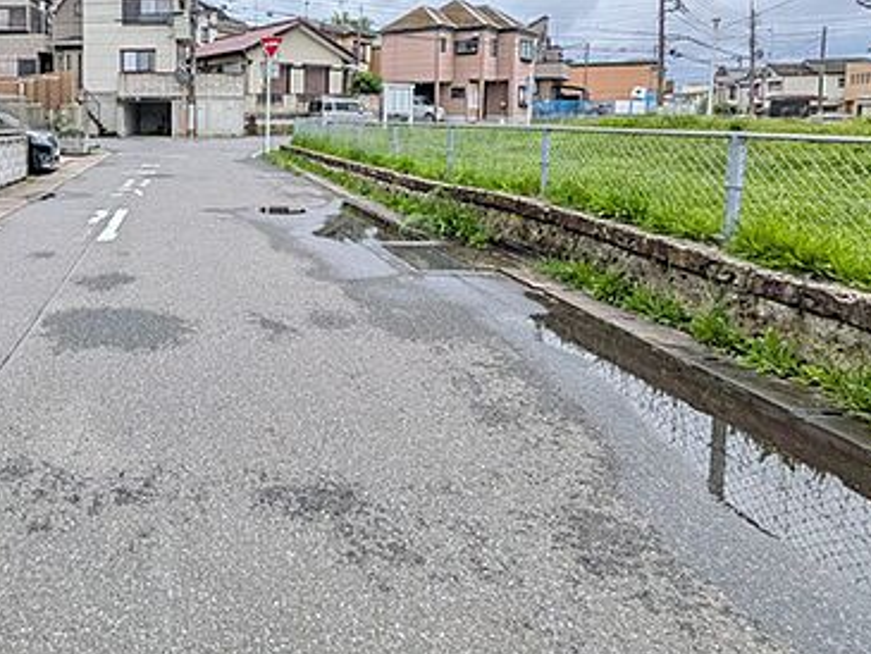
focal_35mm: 23
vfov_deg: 55.6
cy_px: 150
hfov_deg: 66.8
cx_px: 169
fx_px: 579
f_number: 2.2
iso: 51
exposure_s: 1/2294
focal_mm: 1.83
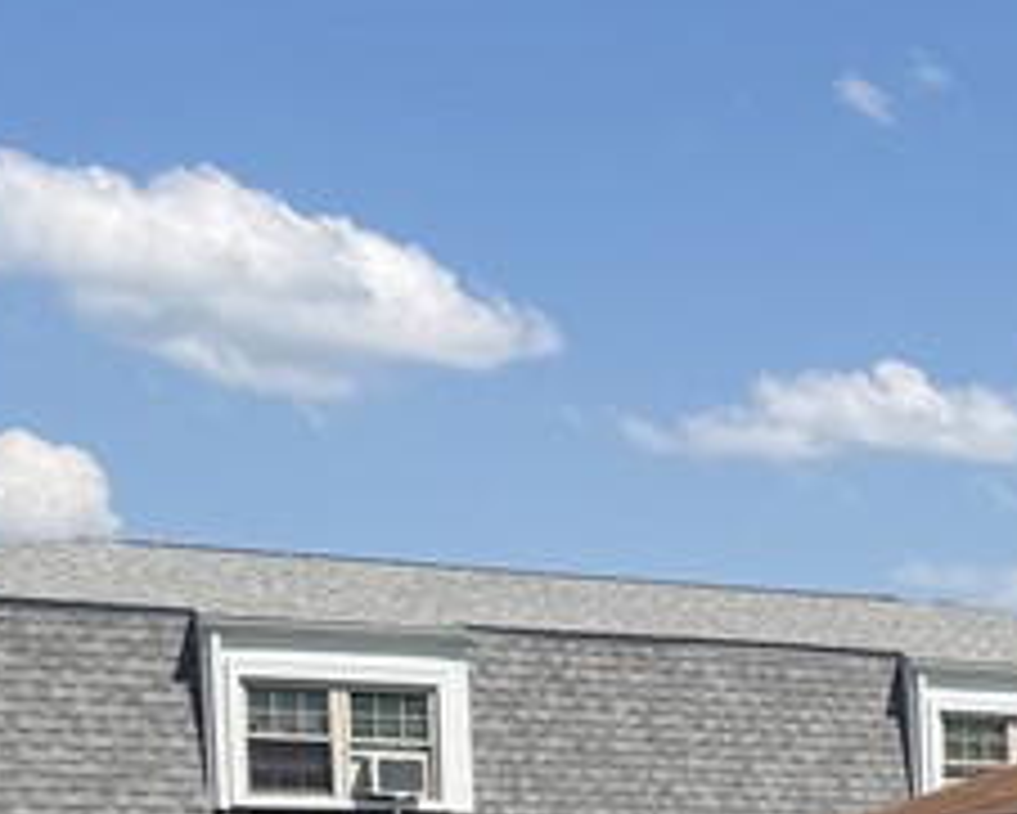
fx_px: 3192
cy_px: 1196
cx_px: 2092
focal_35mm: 106
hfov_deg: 14.6
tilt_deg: -3.7
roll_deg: +0.4
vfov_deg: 13.7
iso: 80
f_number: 1.78
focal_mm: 6.76
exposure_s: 1/5714
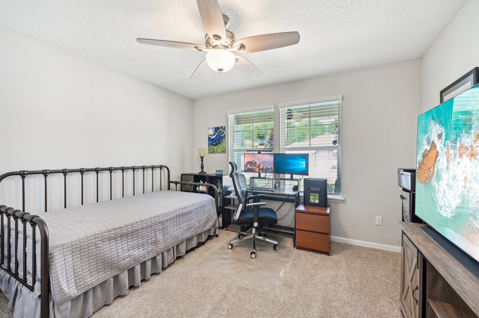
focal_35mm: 14
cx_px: 240
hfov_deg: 104.3
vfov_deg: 81.1
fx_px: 186
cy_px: 159
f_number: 8
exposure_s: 1/3.33
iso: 400
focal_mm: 14
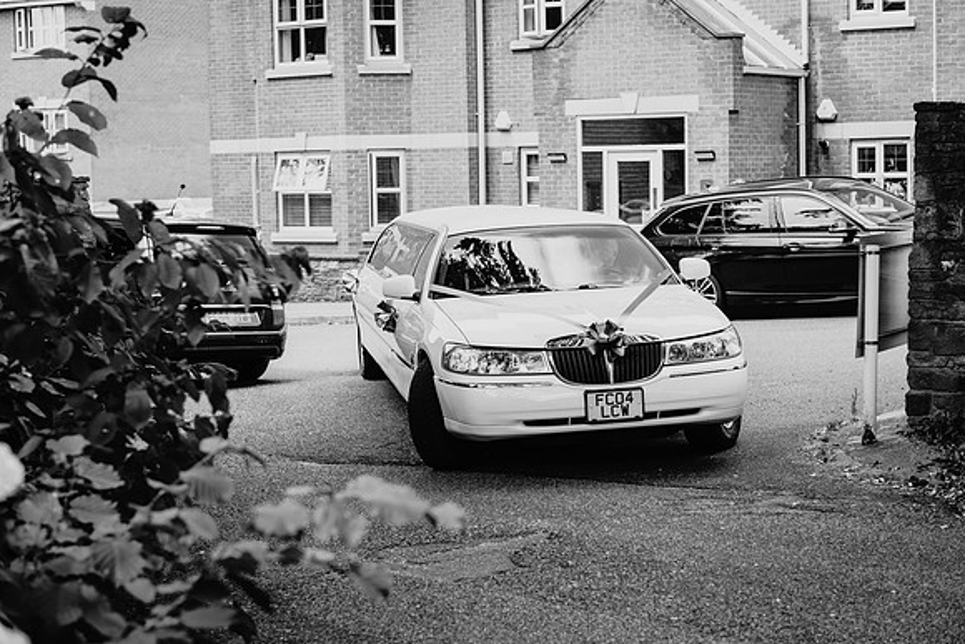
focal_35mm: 70
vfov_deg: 19.4
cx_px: 482
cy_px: 322
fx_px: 1879
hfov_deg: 28.8
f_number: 4
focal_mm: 70
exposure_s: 1/320
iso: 100
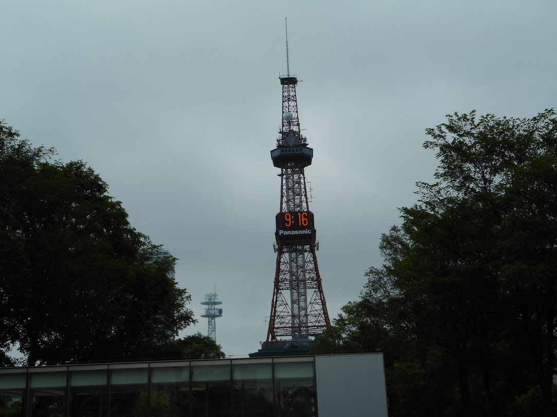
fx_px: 788
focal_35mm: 49
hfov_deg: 38.9
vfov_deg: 29.7
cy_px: 202
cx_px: 259
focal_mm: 7.9
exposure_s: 1/400
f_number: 4.7
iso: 80
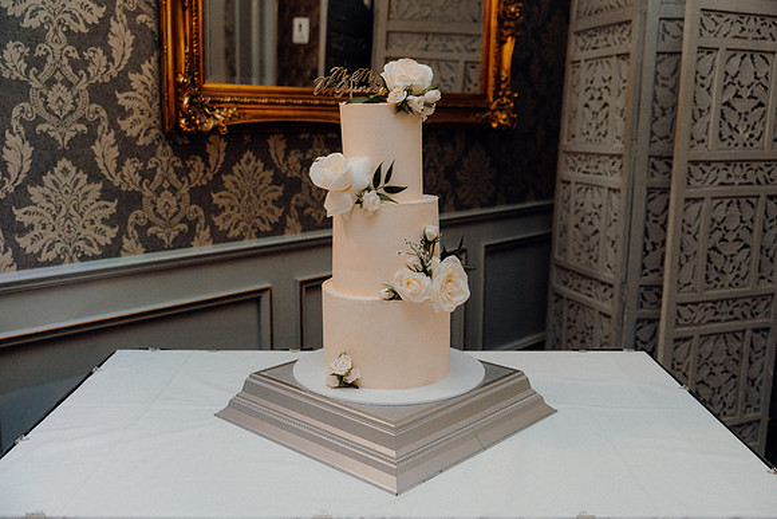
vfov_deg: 36.9
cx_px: 388
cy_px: 260
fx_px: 777
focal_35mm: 36
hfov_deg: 53.1
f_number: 3.5
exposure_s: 1/160
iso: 2500
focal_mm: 36
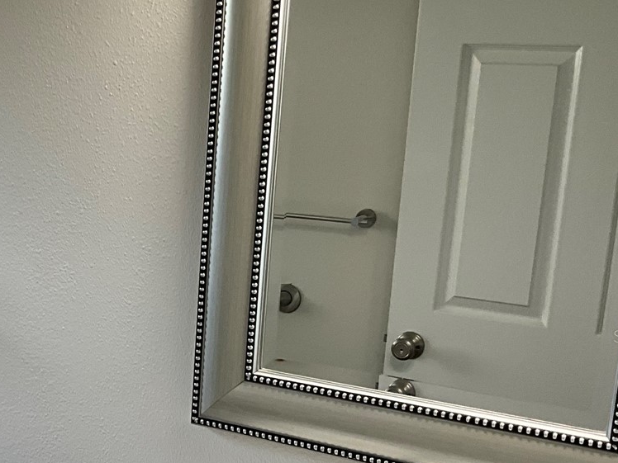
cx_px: 31
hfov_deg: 29.5
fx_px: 1107
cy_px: 336
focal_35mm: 62
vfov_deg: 23.5
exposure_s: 1/120
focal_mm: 3
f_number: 1.8
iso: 50
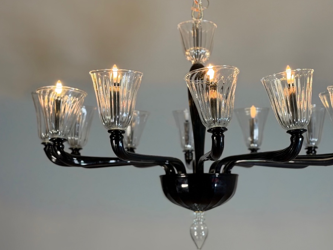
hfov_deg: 29.8
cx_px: 181
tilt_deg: +5.2
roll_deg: +0.1
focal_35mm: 65
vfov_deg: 22.6
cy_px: 134
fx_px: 625
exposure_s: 1/100
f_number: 1.78
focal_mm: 6.76
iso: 80
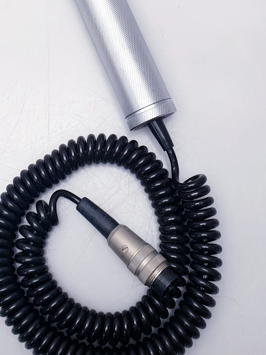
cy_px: -13
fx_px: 727
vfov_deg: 25.8
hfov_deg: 20.6
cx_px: 86
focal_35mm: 71
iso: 64
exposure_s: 1/50
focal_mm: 4.3
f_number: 2.4
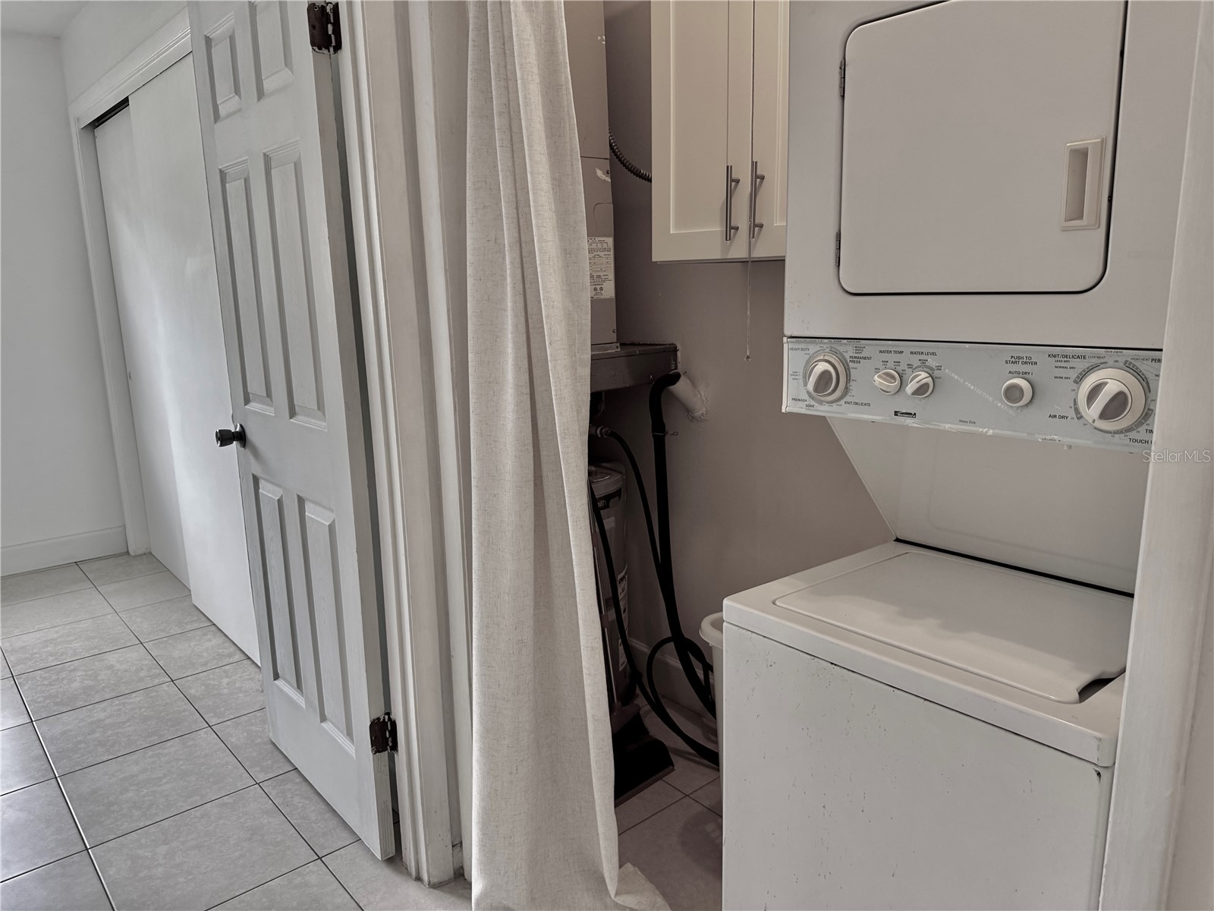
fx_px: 842
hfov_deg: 71.6
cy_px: 456
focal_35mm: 24
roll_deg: +1.6
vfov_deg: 56.8
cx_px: 607
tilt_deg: -11.9
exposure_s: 1/120
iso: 160
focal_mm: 6.76
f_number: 1.78
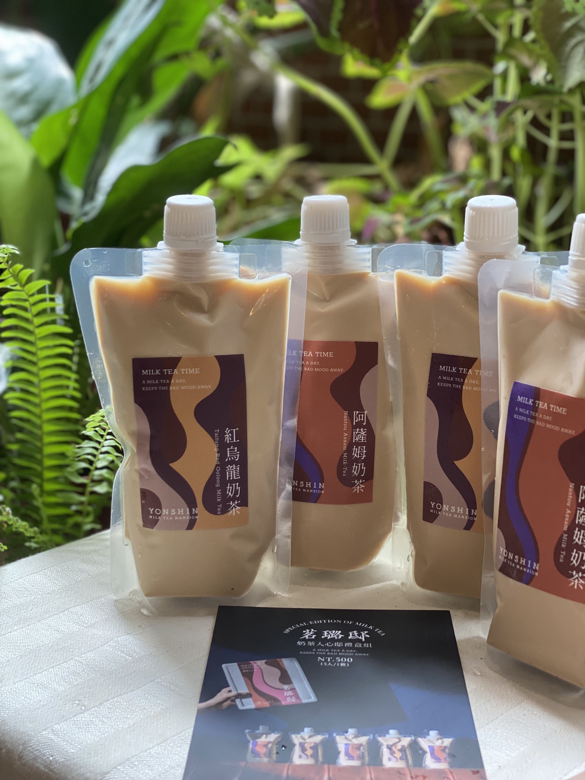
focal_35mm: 52
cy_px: 390
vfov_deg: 36.8
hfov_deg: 28.0
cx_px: 292
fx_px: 1172
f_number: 2
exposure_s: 1/122
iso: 160
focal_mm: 6
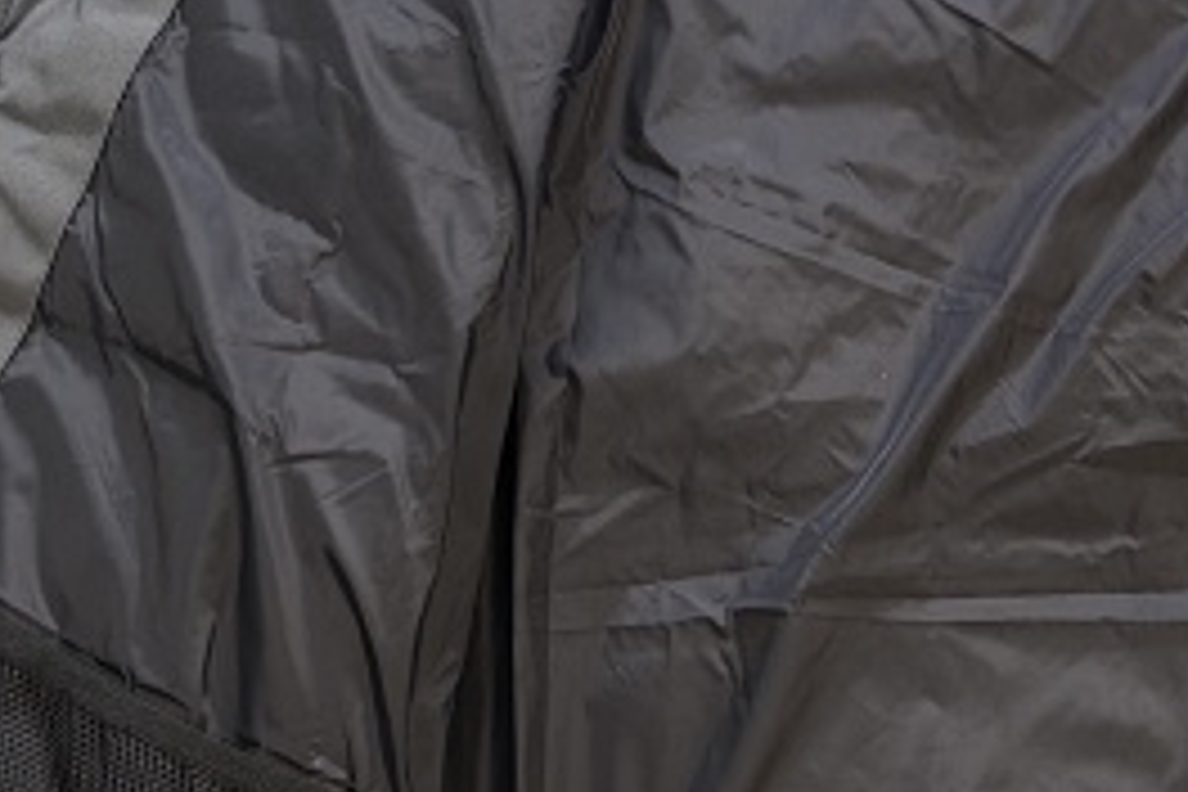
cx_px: 1161
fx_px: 3795
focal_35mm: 115
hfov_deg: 17.4
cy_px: -68
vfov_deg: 11.7
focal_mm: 6.98
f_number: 2
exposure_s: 1/100
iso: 160
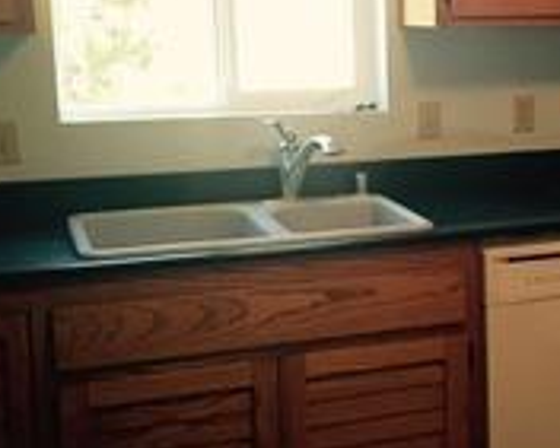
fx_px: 1194
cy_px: 153
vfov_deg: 21.2
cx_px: 611
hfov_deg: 24.7
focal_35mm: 72
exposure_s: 1/30
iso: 50
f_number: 2.2
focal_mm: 4.15
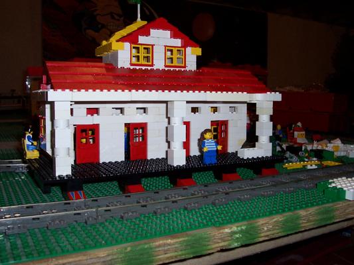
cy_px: 132
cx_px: 177
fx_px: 378
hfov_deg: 50.1
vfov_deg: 38.7
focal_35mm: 37
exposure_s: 1/60
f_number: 2.8
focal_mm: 5.6
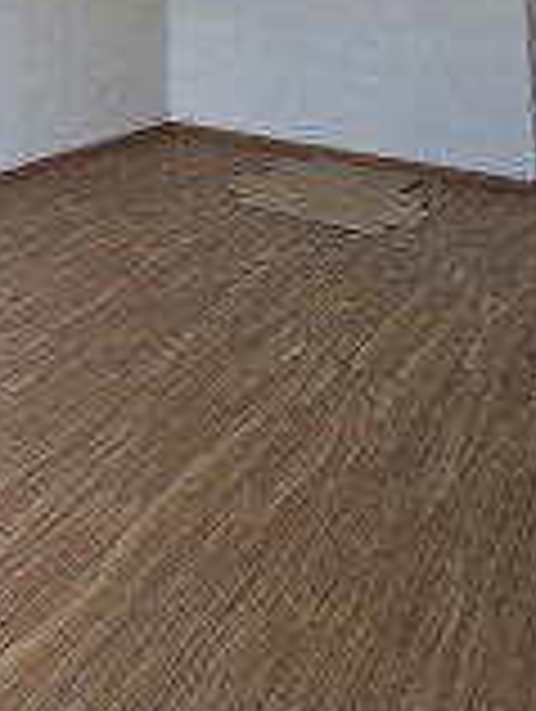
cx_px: 47
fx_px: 679
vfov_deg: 39.9
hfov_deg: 39.7
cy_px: -137
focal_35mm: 33
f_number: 2.2
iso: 125
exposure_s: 1/100
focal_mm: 2.2
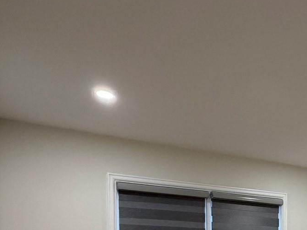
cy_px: 282
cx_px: 294
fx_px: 381
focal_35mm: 43
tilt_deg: -1.8
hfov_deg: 39.6
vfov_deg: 28.7
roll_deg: +0.9
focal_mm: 2.22
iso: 250
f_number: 2.2
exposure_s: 1/120
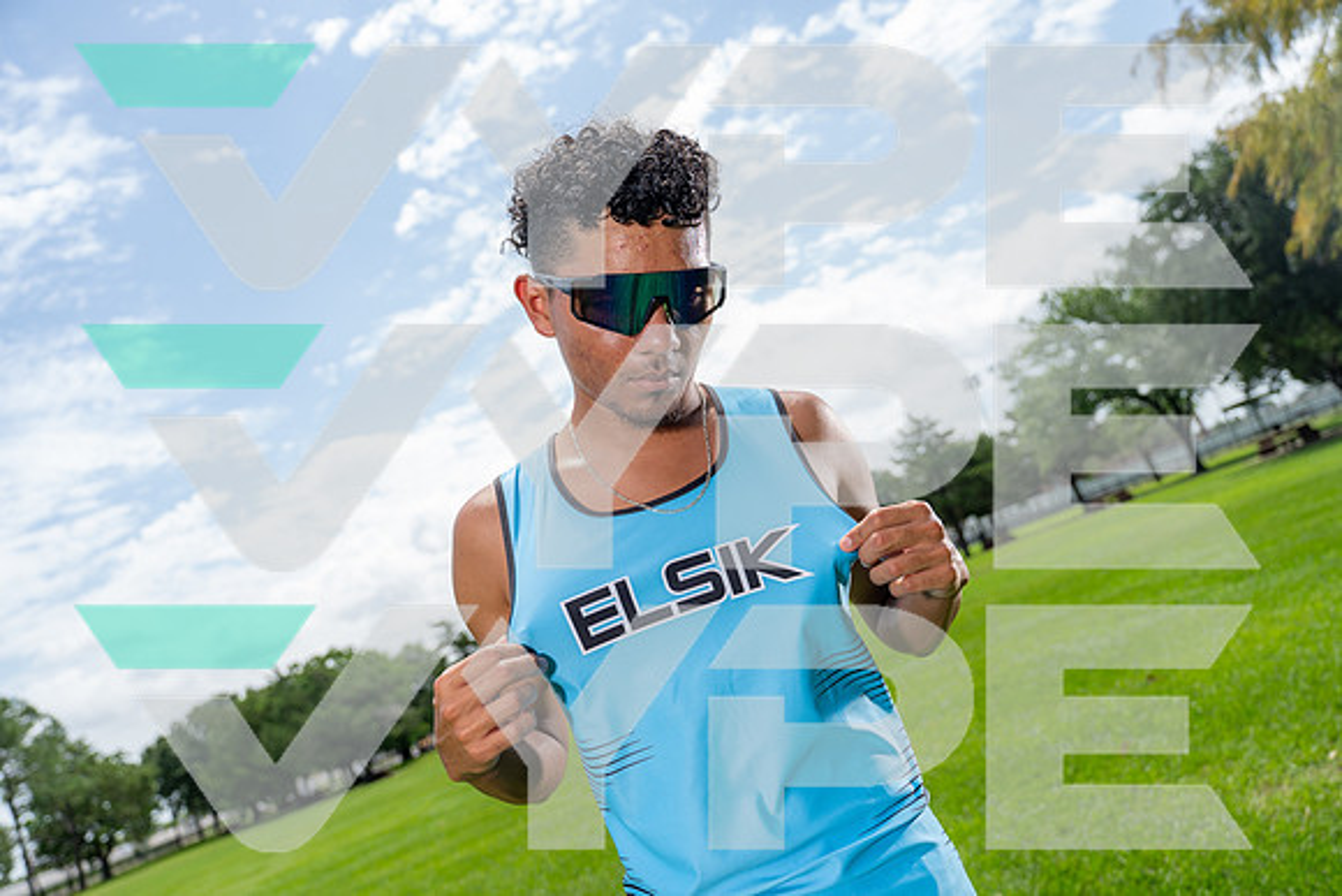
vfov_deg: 45.0
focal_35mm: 29
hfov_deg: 63.6
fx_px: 1081
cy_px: 448
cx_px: 671
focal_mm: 29
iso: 250
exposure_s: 1/1600
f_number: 4
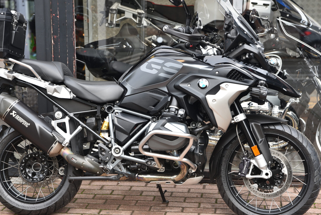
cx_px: 147
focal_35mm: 76
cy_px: 108
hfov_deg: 26.6
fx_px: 678
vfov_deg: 18.0
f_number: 3.5
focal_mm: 65
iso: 100
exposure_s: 1/60
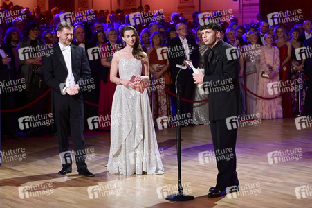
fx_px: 606
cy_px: 104
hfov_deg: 28.9
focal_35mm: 70
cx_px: 156
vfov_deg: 19.4
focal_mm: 70
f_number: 5
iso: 5000
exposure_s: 1/200
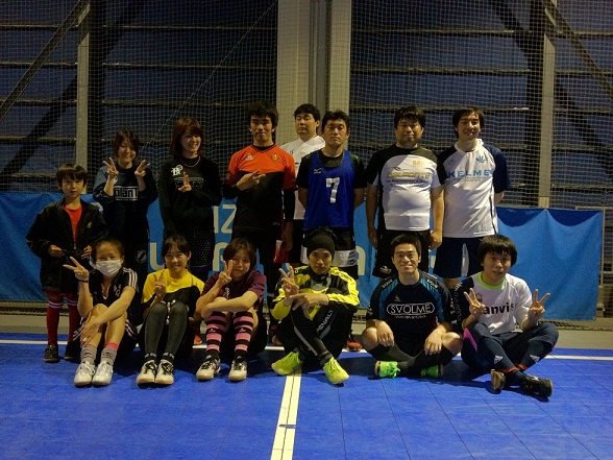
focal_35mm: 35
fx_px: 620
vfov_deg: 40.7
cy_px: 230
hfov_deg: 52.6
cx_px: 306
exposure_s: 1/15
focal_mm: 4.28
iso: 640
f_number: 2.4
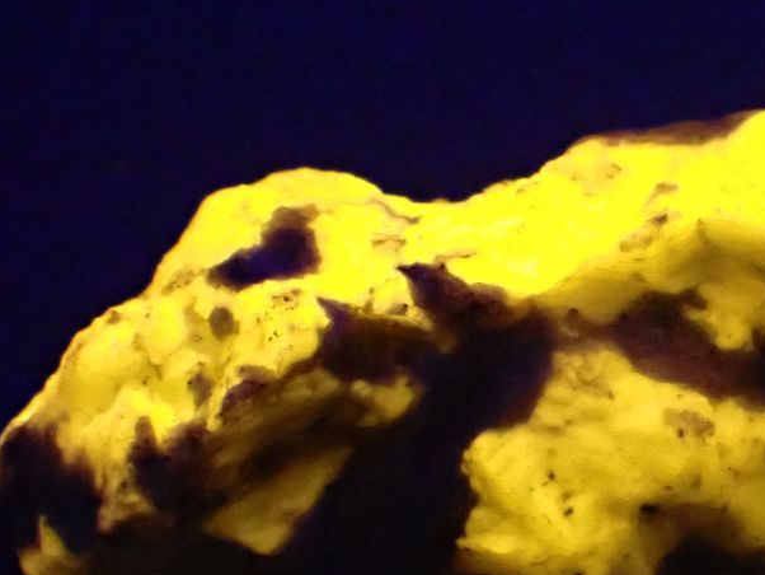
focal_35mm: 166
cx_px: 593
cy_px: 373
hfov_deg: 11.9
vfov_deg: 8.9
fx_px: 3670
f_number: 4.9
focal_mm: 18
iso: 3200
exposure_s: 1/100
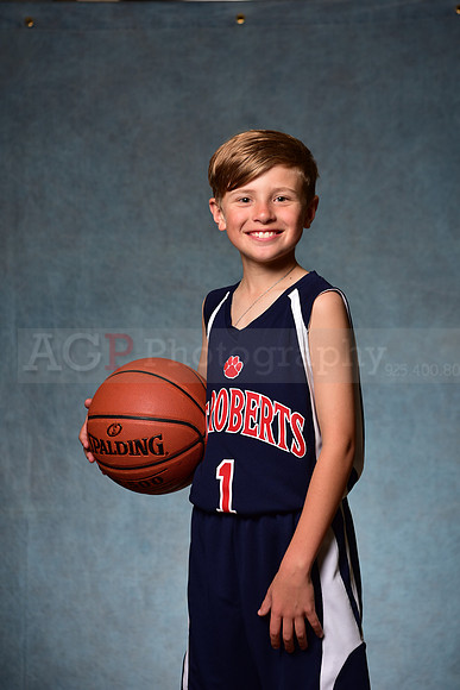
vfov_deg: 28.8
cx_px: 230
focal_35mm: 70
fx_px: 1341
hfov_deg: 19.5
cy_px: 345
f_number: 5
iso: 100
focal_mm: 70
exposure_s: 1/200
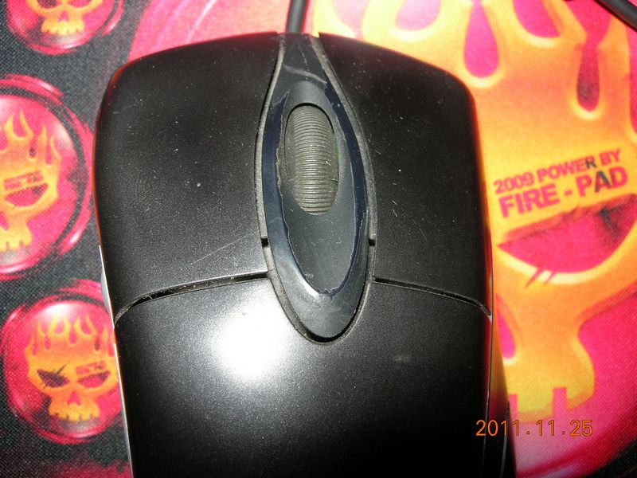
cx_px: 318
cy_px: 239
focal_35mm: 38
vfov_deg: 37.7
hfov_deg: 49.0
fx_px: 699
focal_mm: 7.8
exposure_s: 1/60.1
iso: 64
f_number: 4.8
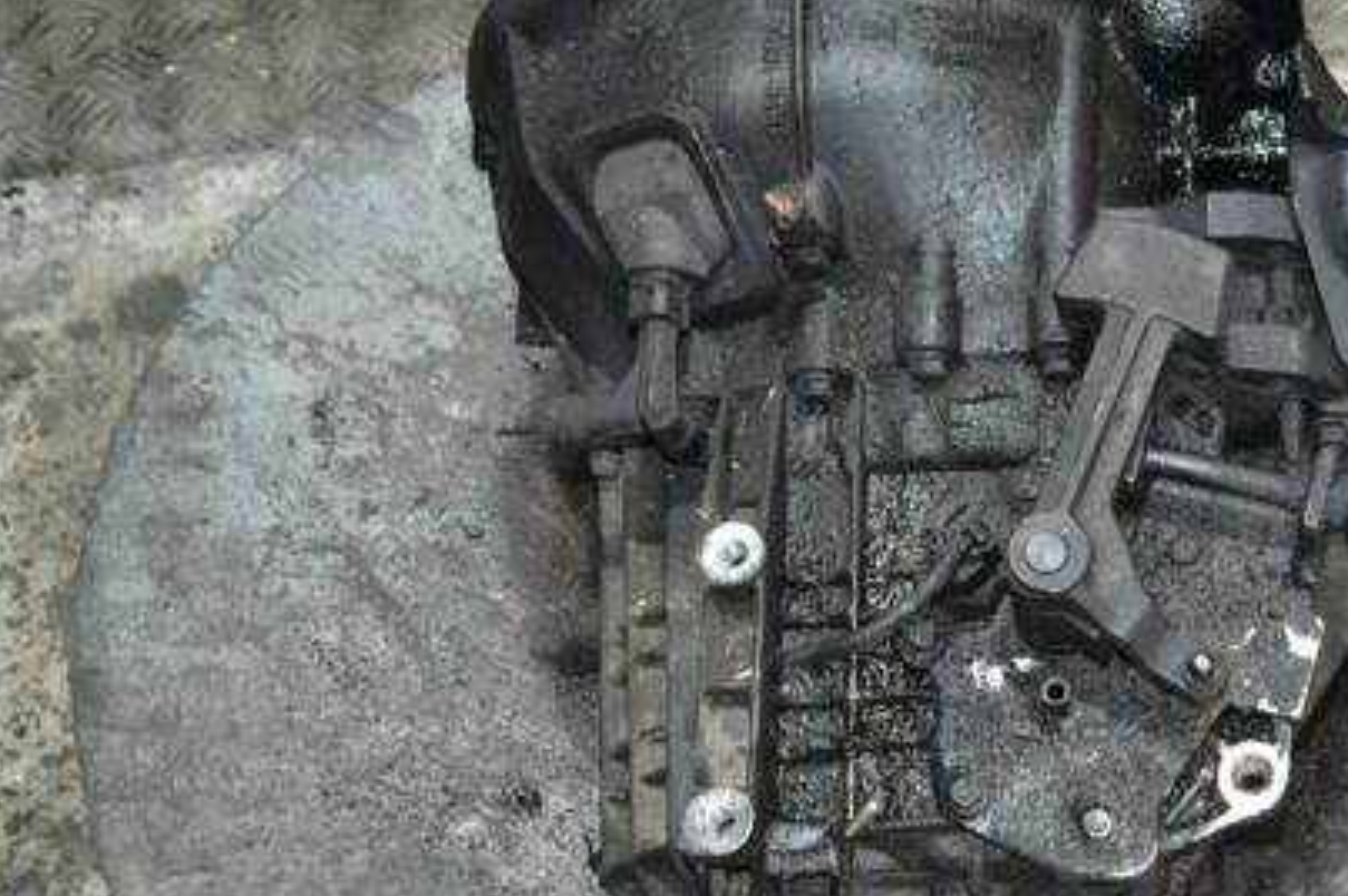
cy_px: 451
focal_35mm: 76
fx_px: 2843
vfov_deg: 17.9
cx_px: 993
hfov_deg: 26.4
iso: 2000
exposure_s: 1/60
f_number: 5
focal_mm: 34
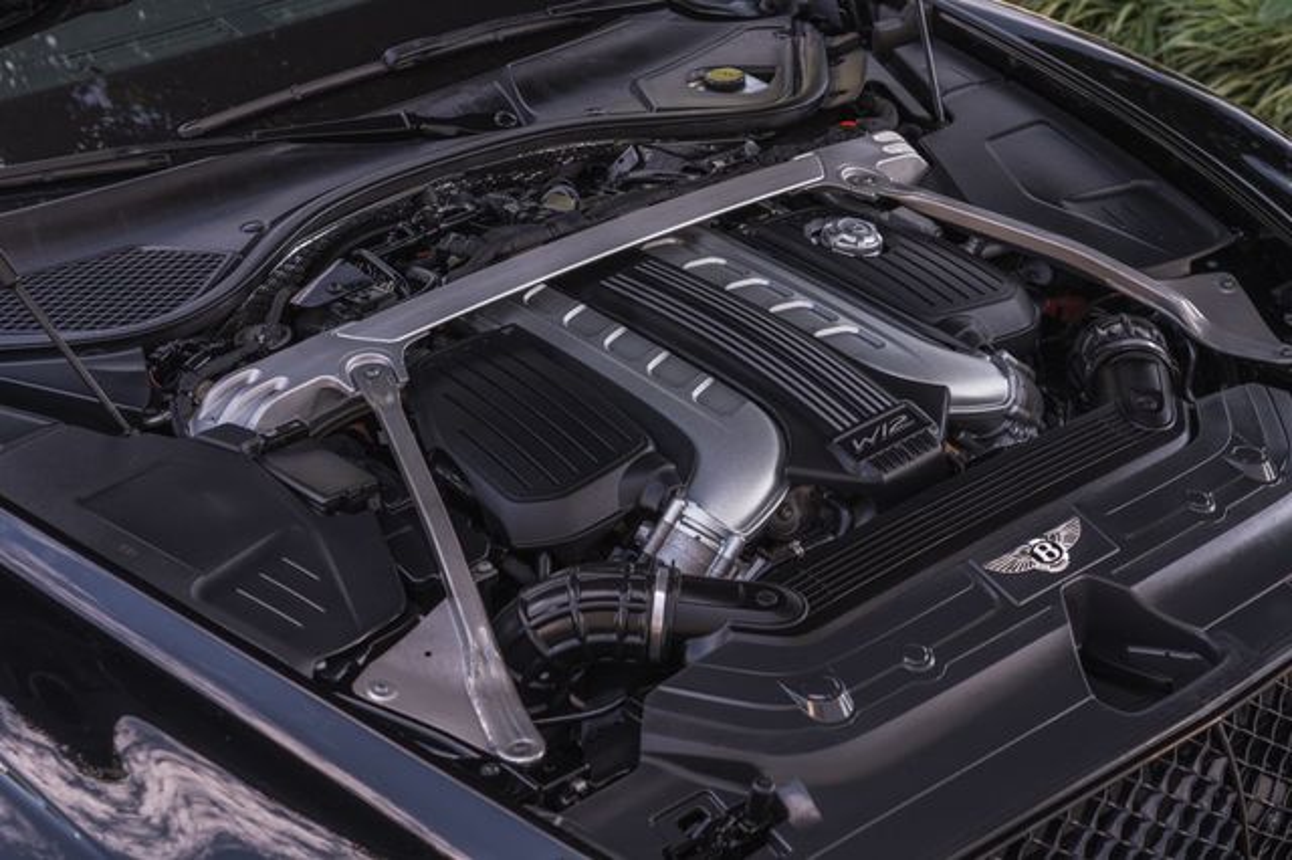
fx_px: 2365
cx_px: 646
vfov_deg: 20.6
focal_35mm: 66
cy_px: 354
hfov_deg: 30.6
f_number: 5
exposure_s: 1/60
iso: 640
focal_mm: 56
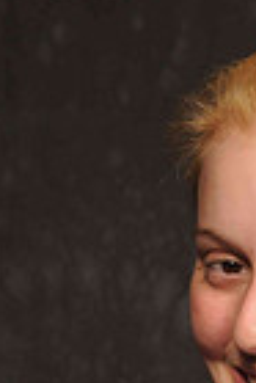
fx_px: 3617
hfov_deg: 4.0
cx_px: 285
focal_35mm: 340
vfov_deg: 6.0
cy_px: 402
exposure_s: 1/30
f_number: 5.6
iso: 200
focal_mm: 70
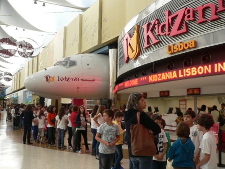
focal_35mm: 36
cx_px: 112
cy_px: 84
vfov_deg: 39.7
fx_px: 234
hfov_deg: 51.4
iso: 150
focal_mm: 6
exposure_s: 1/50
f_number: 2.8
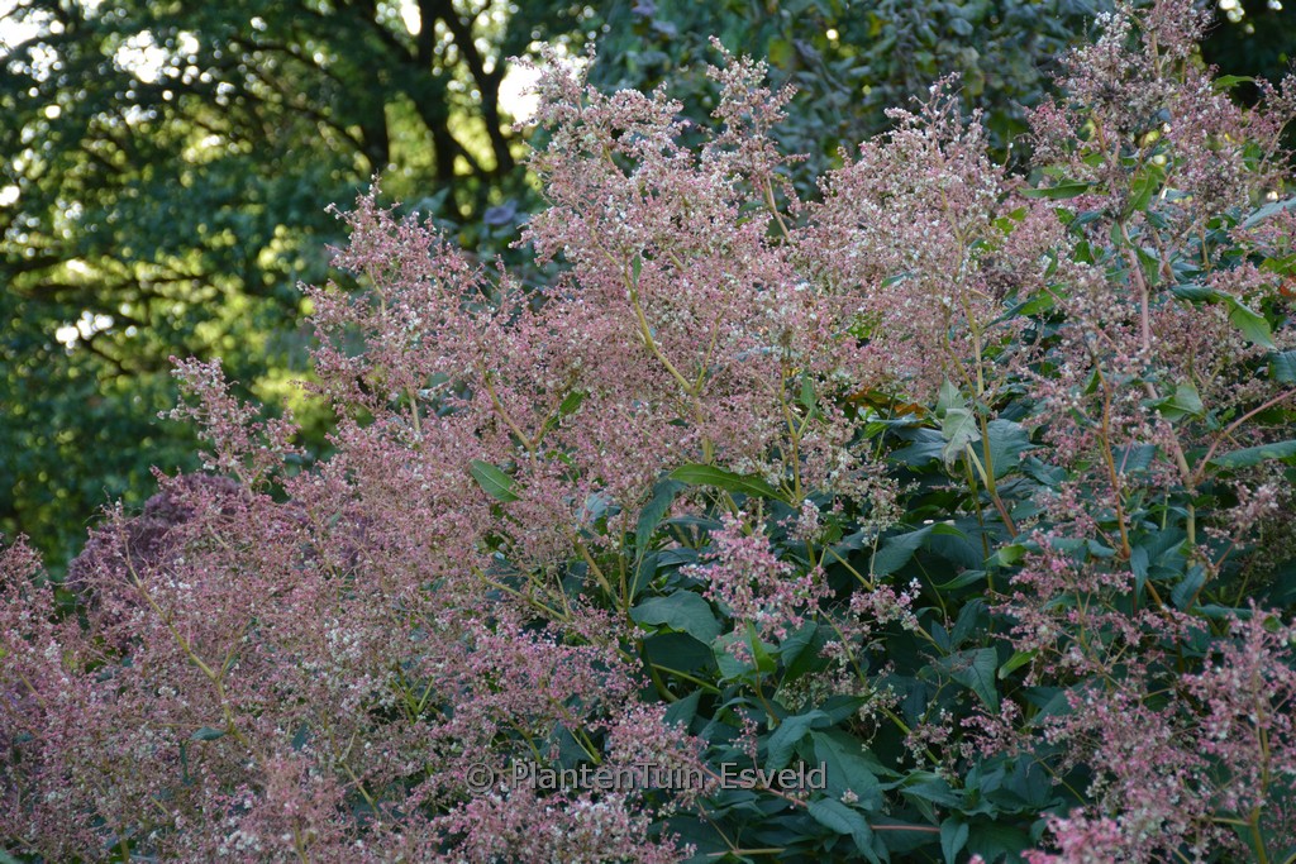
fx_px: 3564
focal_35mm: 99
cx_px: 648
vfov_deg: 13.8
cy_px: 432
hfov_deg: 20.6
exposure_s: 1/250
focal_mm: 66
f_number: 5
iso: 640
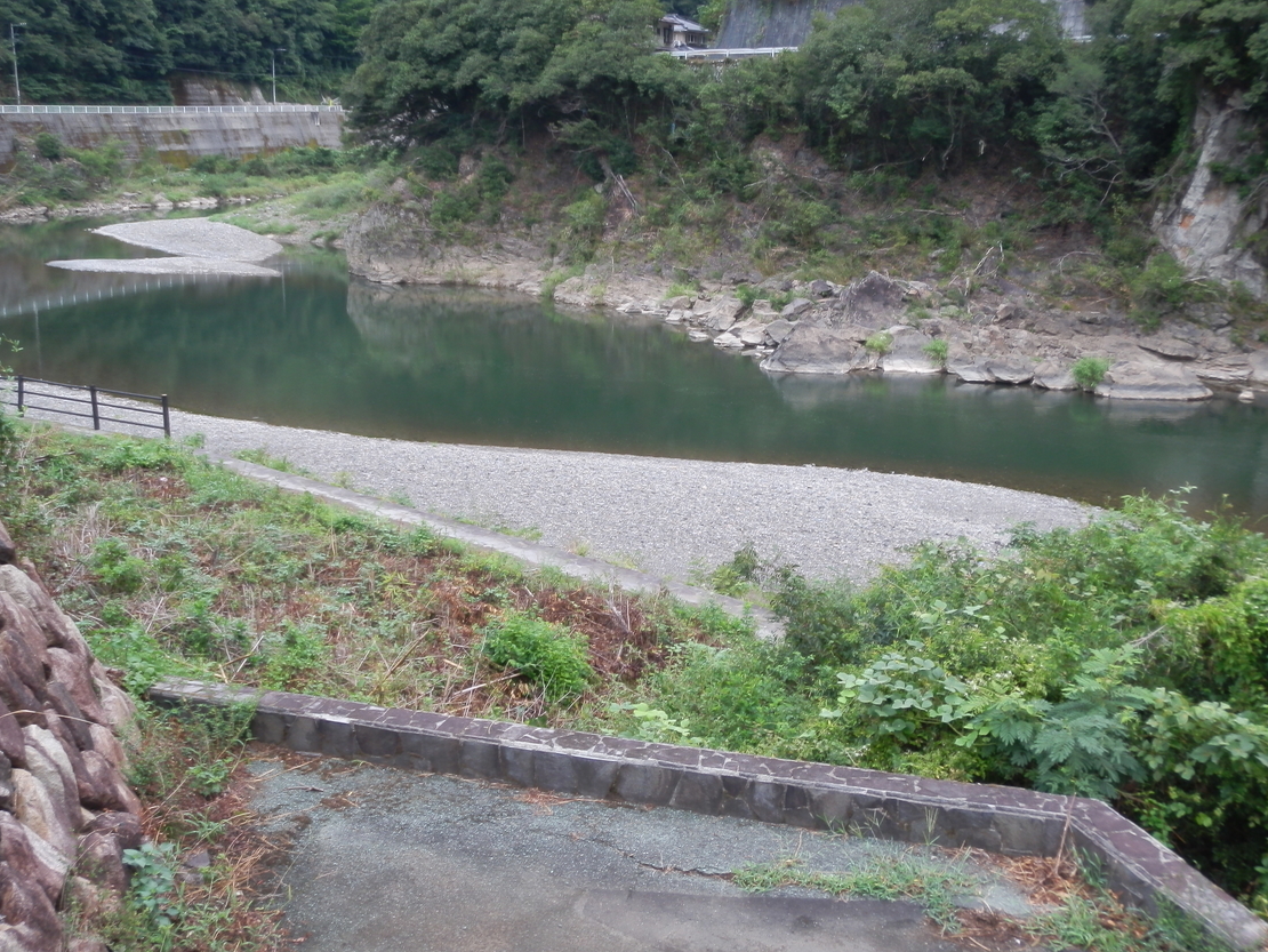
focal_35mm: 40
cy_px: 455
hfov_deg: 46.8
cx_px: 596
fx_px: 1466
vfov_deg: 36.0
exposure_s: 1/40
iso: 100
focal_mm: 6.7
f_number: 3.9
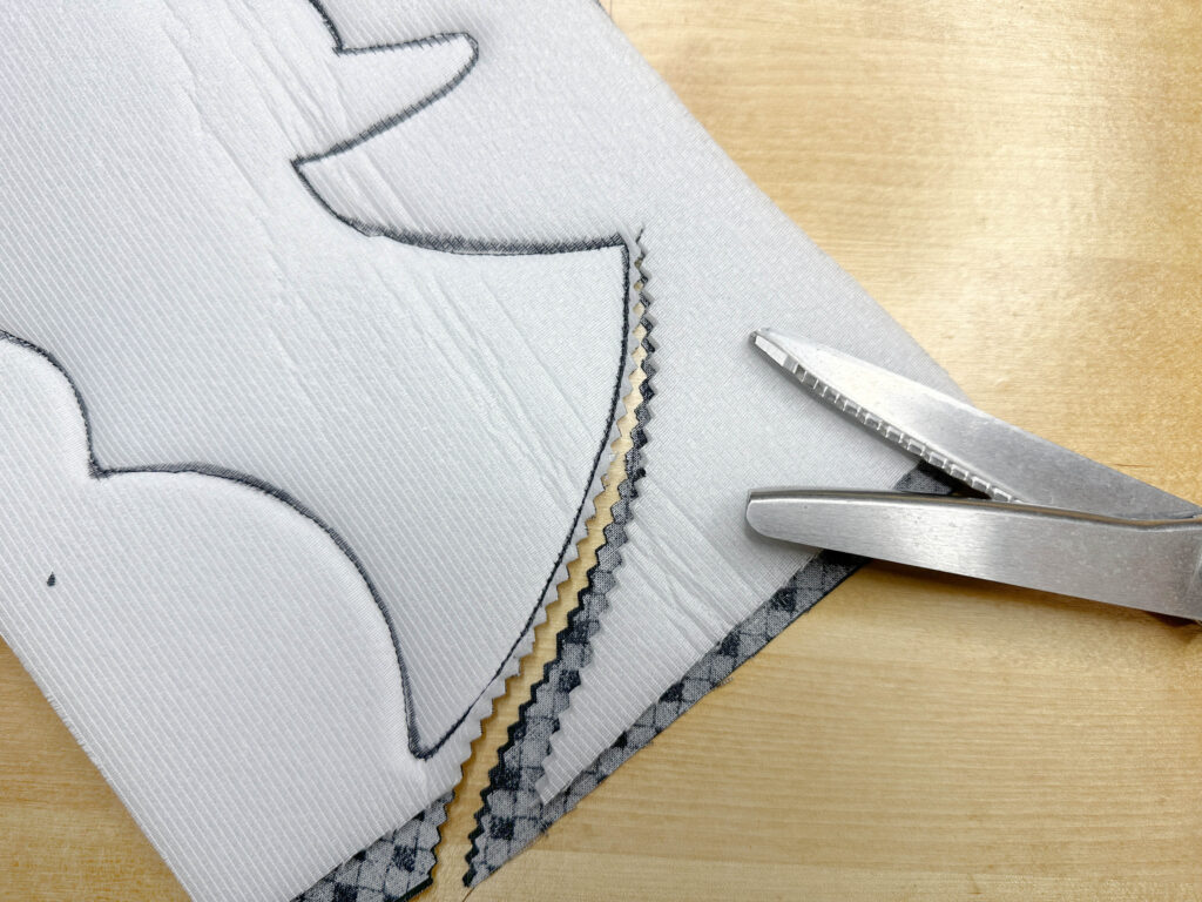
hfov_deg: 71.6
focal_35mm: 24
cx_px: 601
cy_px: 451
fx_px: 833
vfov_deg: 56.8
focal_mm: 6.86
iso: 80
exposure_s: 1/516
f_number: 1.78
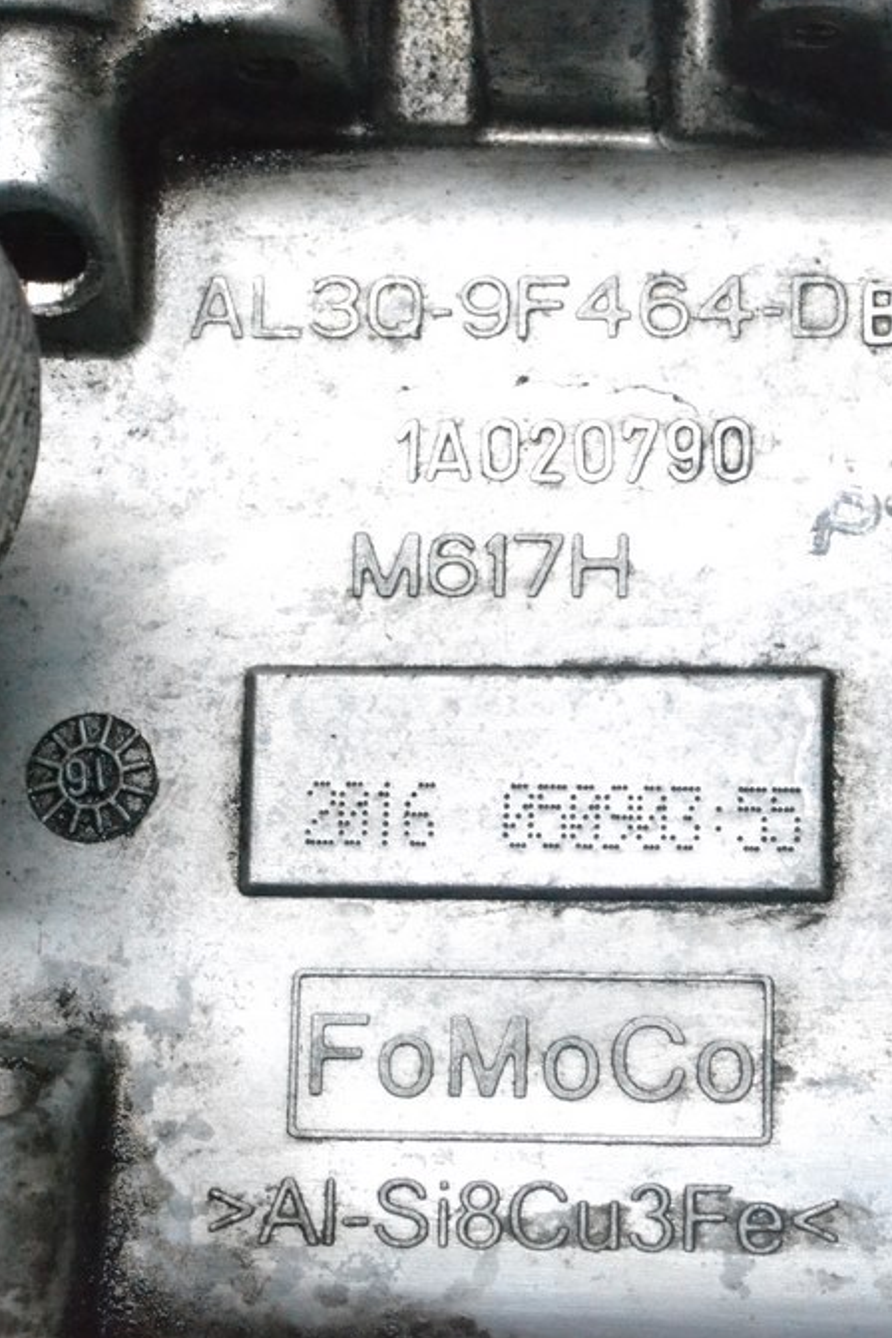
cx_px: 526
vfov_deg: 21.2
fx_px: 3568
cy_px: 670
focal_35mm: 96
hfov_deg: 14.2
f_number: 9
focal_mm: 42
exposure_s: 1/160
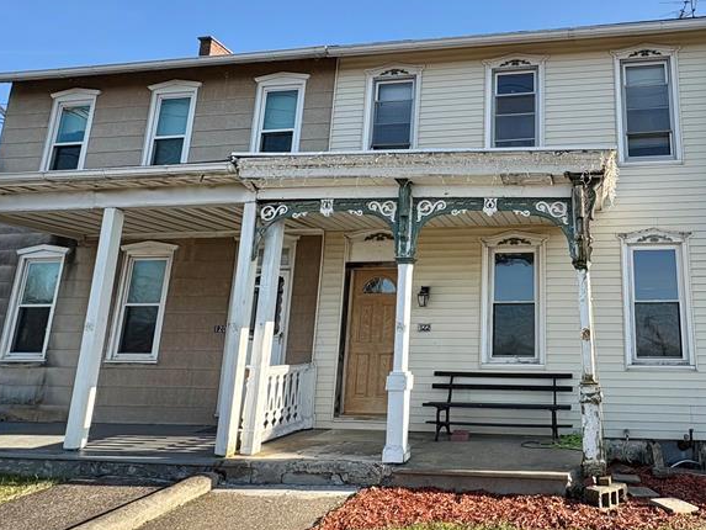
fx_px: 510
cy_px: 247
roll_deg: -0.4
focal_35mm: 25
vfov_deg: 54.8
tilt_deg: +12.5
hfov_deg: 65.5
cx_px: 521
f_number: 2.2
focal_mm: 2.22
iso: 40
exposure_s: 1/796
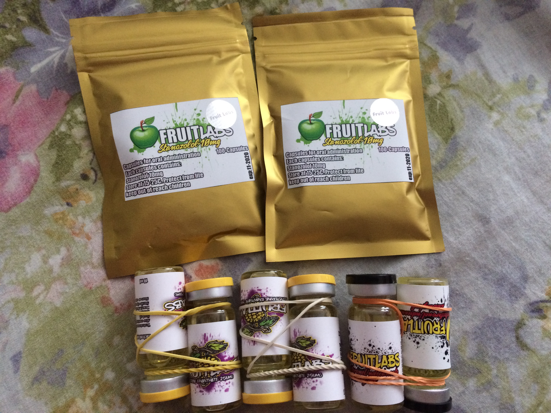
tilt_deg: -75.2
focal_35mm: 29
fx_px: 462
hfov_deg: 61.7
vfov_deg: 48.2
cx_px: 276
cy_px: 206
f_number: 2.2
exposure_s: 1/20
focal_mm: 4.15
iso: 320
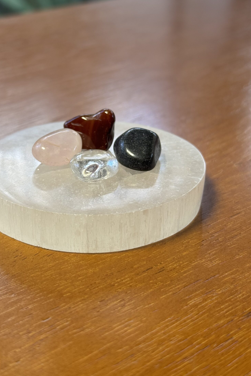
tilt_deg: -26.4
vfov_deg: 34.4
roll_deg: -0.6
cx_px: 99
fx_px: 606
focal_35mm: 58
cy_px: 164
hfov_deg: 23.3
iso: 64
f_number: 1.78
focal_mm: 6.76
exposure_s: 1/230
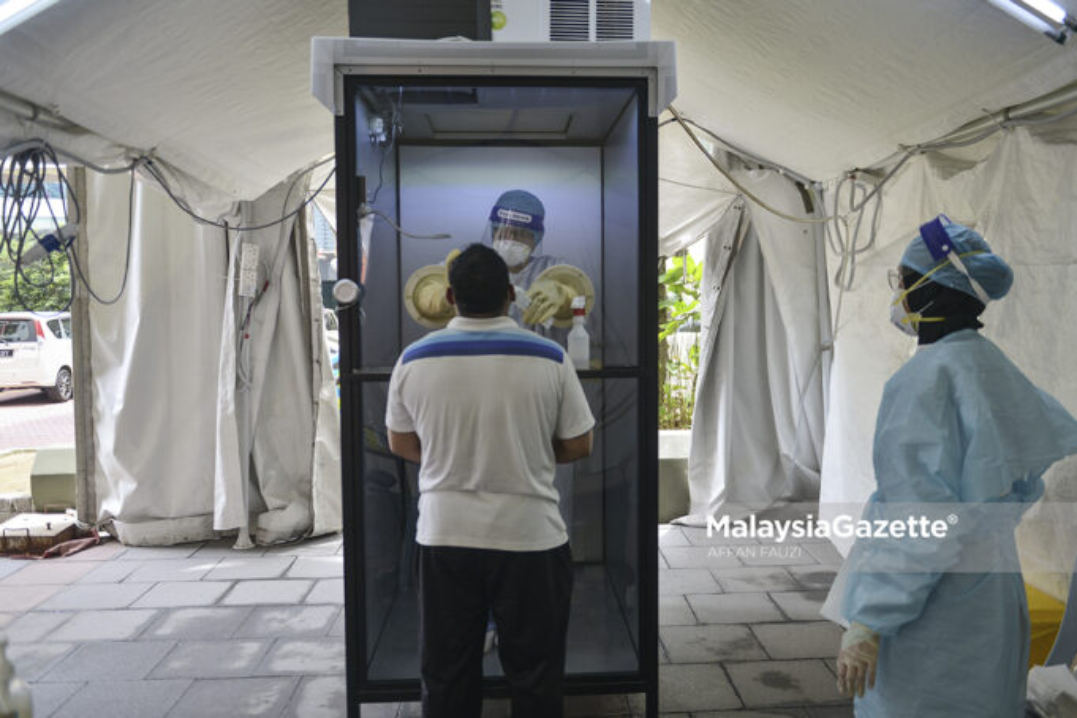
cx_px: 538
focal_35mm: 29
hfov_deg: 63.7
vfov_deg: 45.0
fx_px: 868
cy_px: 359
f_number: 2.8
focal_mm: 29
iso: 320
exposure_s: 1/320
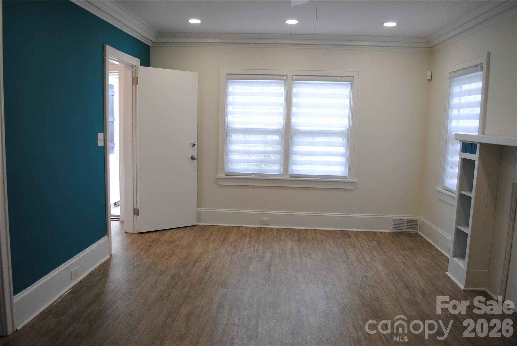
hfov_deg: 67.3
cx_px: 258
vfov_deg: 48.0
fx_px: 388
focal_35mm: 27
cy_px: 173
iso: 200
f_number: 4
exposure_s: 1/60
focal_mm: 18
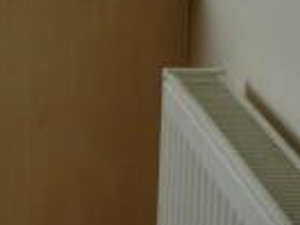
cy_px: -208
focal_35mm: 146
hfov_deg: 12.0
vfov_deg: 9.6
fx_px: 1265
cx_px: -308
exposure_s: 1/100
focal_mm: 5.5
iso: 100
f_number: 2.8
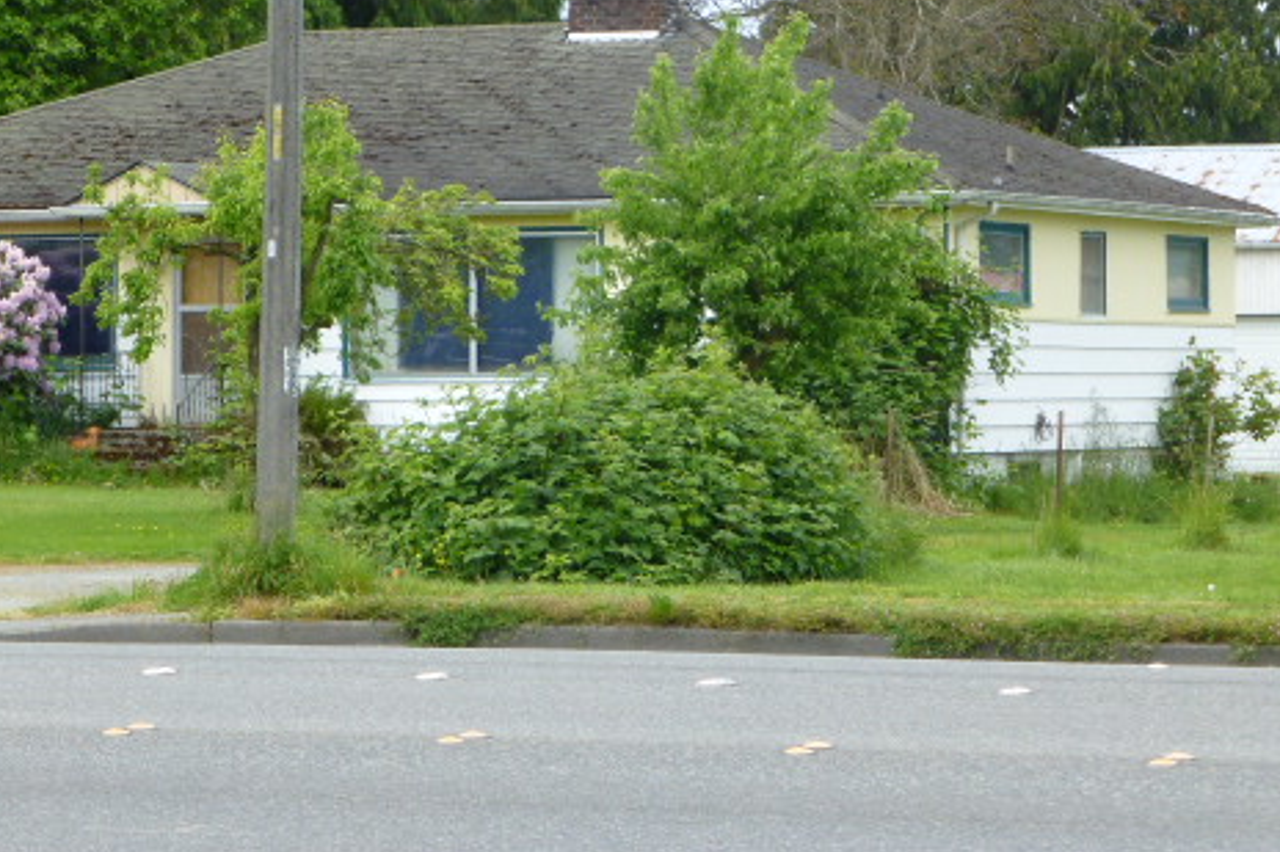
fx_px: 5864
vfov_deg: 8.3
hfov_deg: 12.5
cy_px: 199
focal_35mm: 165
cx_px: 599
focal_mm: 20.6
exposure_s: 1/320
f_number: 5.3
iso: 160
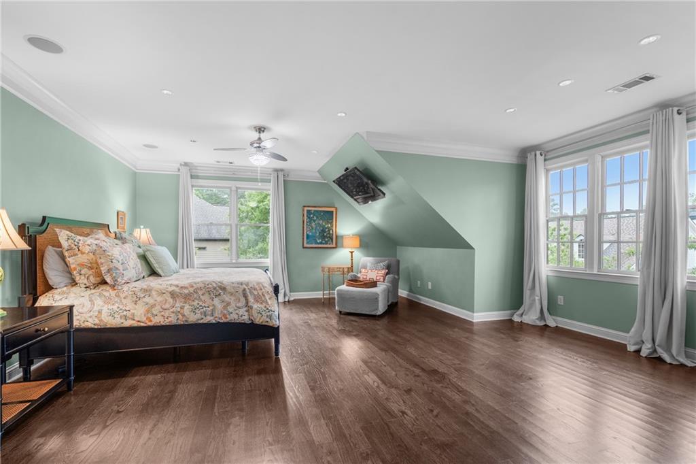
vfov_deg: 73.7
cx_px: 348
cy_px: 232
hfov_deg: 96.8
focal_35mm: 16
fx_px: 309
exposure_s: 1/15
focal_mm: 16
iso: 1250
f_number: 6.3
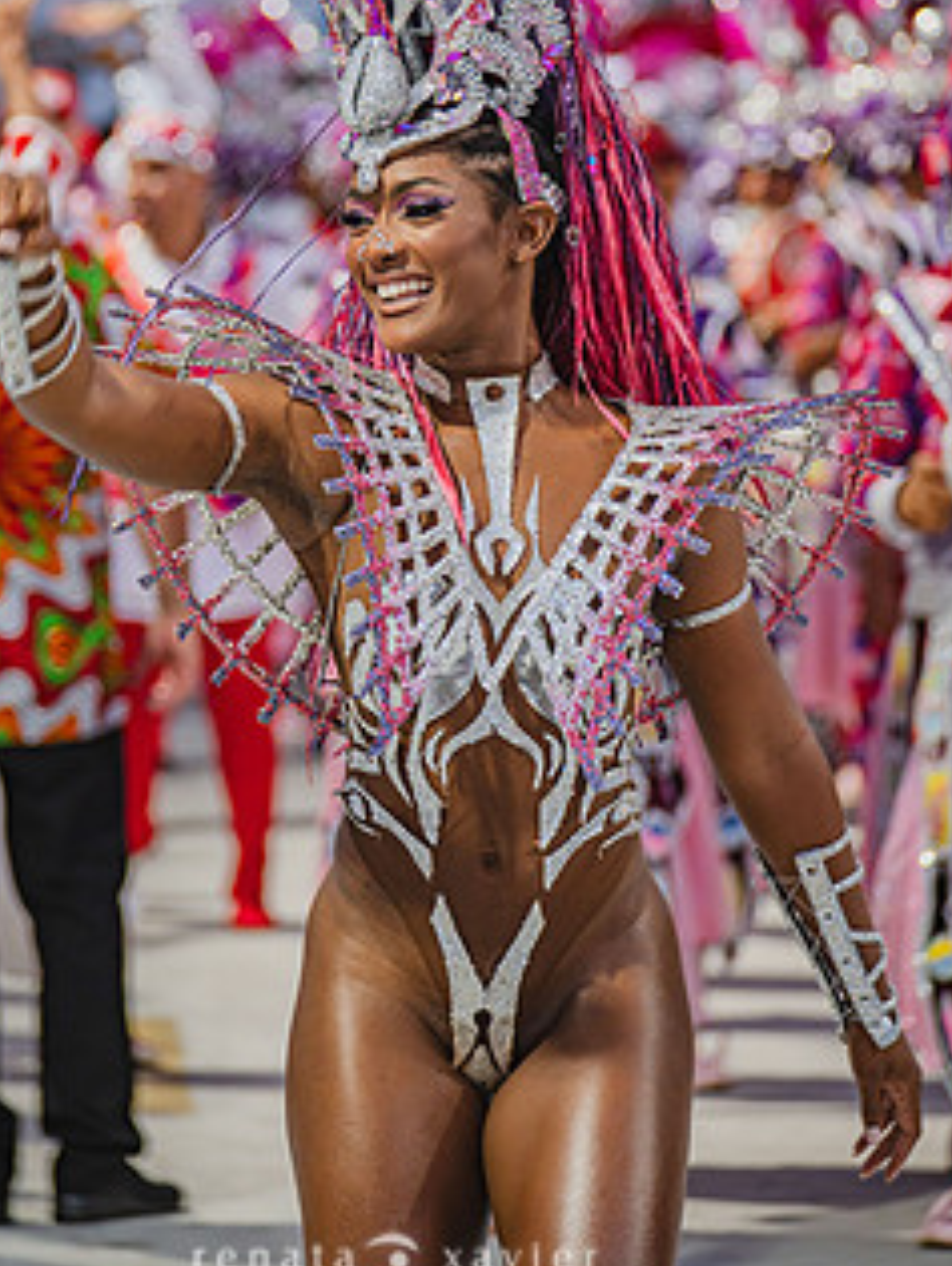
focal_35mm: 274
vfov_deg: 7.2
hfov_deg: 5.4
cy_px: 426
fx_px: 10027
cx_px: 388
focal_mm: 200
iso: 800
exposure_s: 1/250
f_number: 5.3
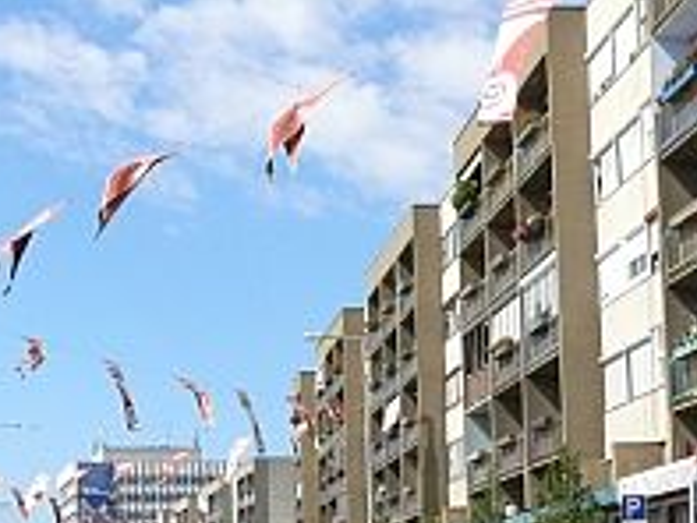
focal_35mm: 80
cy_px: 594
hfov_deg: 24.2
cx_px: 195
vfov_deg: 17.7
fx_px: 1612
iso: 400
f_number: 9
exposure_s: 1/800
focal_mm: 7.4
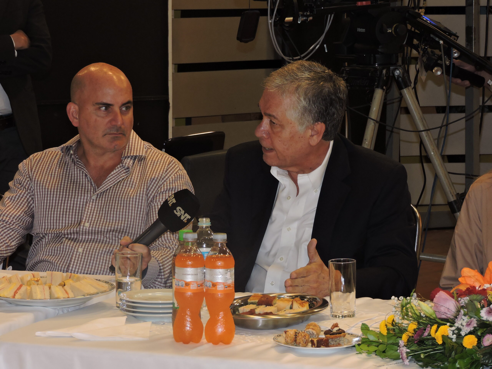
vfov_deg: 11.0
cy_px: 184
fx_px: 1919
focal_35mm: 135
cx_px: 246
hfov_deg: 14.6
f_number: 4.3
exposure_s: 1/60
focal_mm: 24.1
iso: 280
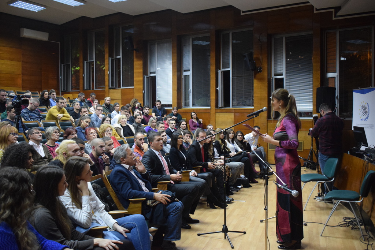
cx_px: 188
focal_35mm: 38
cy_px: 125
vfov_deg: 35.5
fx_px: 391
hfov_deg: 51.3
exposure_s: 1/60
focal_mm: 25
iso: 3200
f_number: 4
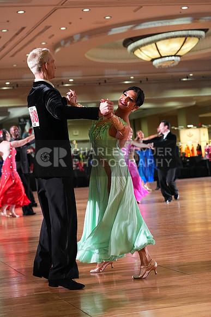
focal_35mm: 87
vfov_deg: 23.4
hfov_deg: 15.7
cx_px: 106
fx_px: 764
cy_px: 158
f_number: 4.5
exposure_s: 1/400
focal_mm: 87
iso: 6400
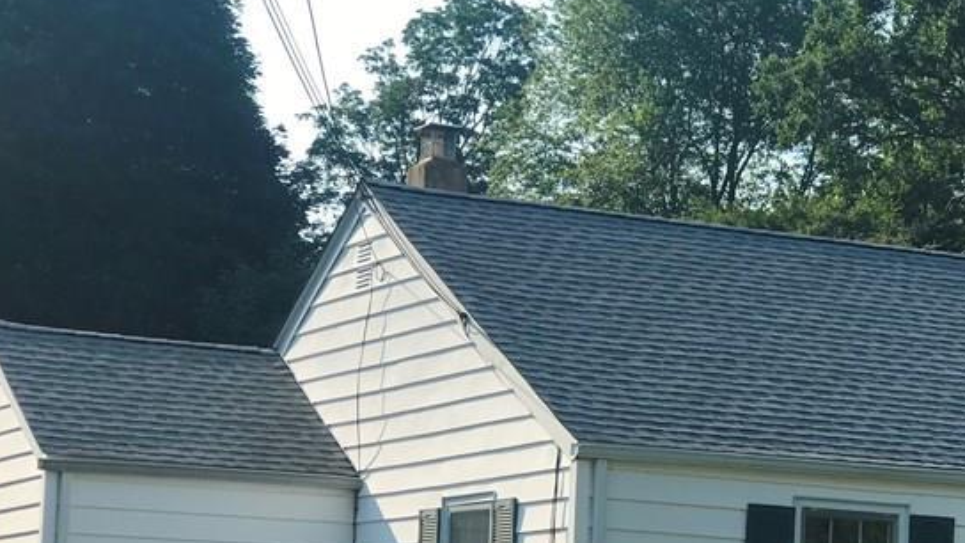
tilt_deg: +5.9
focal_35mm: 117
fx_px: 2994
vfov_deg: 10.3
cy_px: 454
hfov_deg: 18.1
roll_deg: -1.8
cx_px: 777
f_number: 2.8
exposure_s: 1/651
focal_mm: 6.6
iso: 20
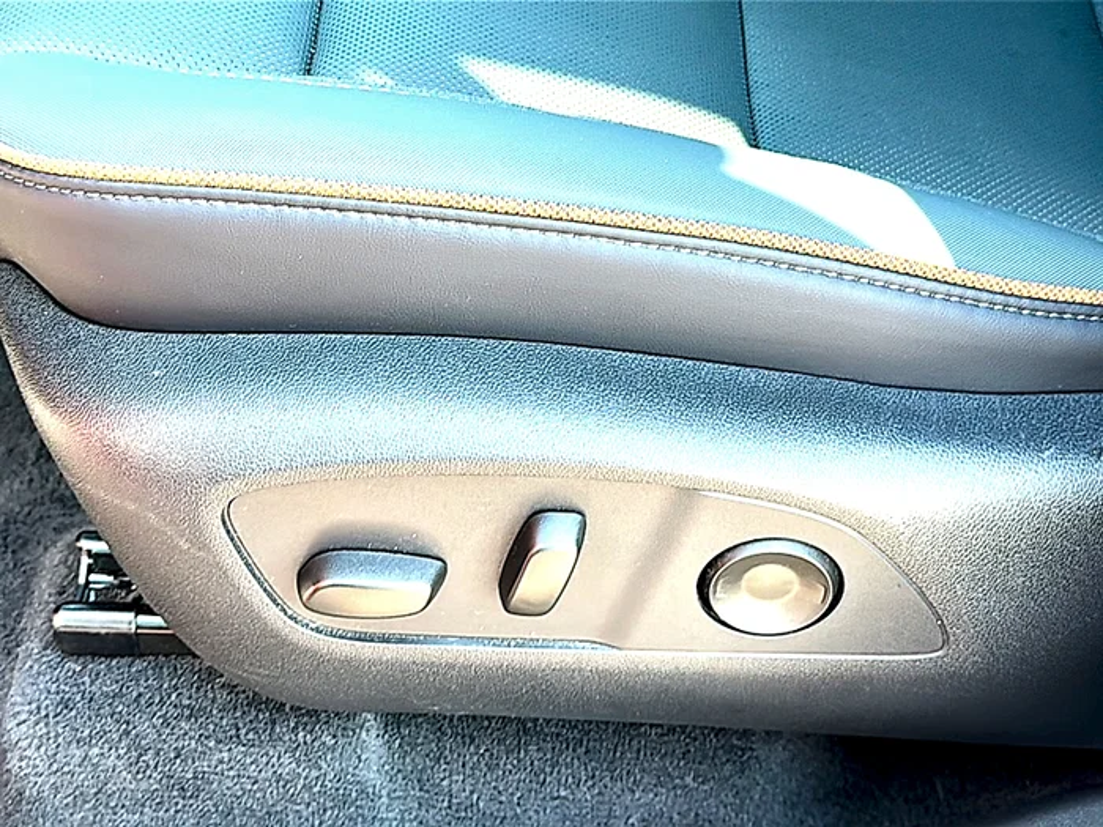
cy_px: 414
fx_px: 1466
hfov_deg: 41.2
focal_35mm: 46
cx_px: 552
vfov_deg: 31.5
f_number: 1.78
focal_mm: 6.86
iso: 64
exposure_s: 1/71
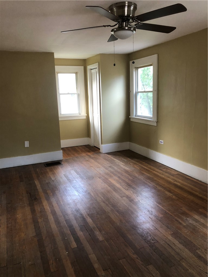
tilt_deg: -10.3
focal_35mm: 28
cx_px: 104
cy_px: 138
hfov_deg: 49.7
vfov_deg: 63.4
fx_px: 224
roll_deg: +2.0
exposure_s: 1/15
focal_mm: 4
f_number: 1.8
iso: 40
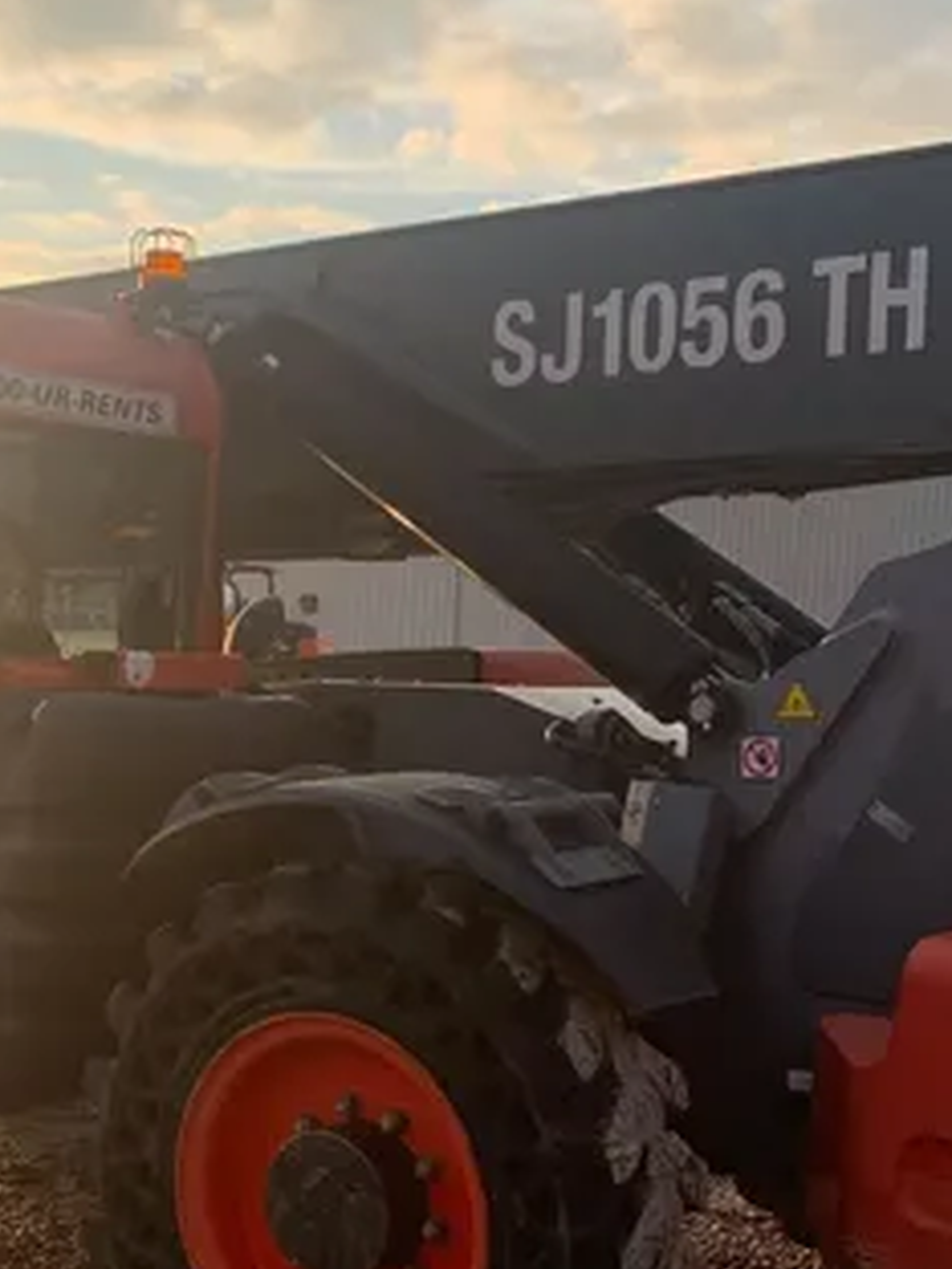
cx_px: 248
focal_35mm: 61
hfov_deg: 23.8
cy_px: 933
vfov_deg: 31.2
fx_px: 2237
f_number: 1.8
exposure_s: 1/962
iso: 25
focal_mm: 4.25
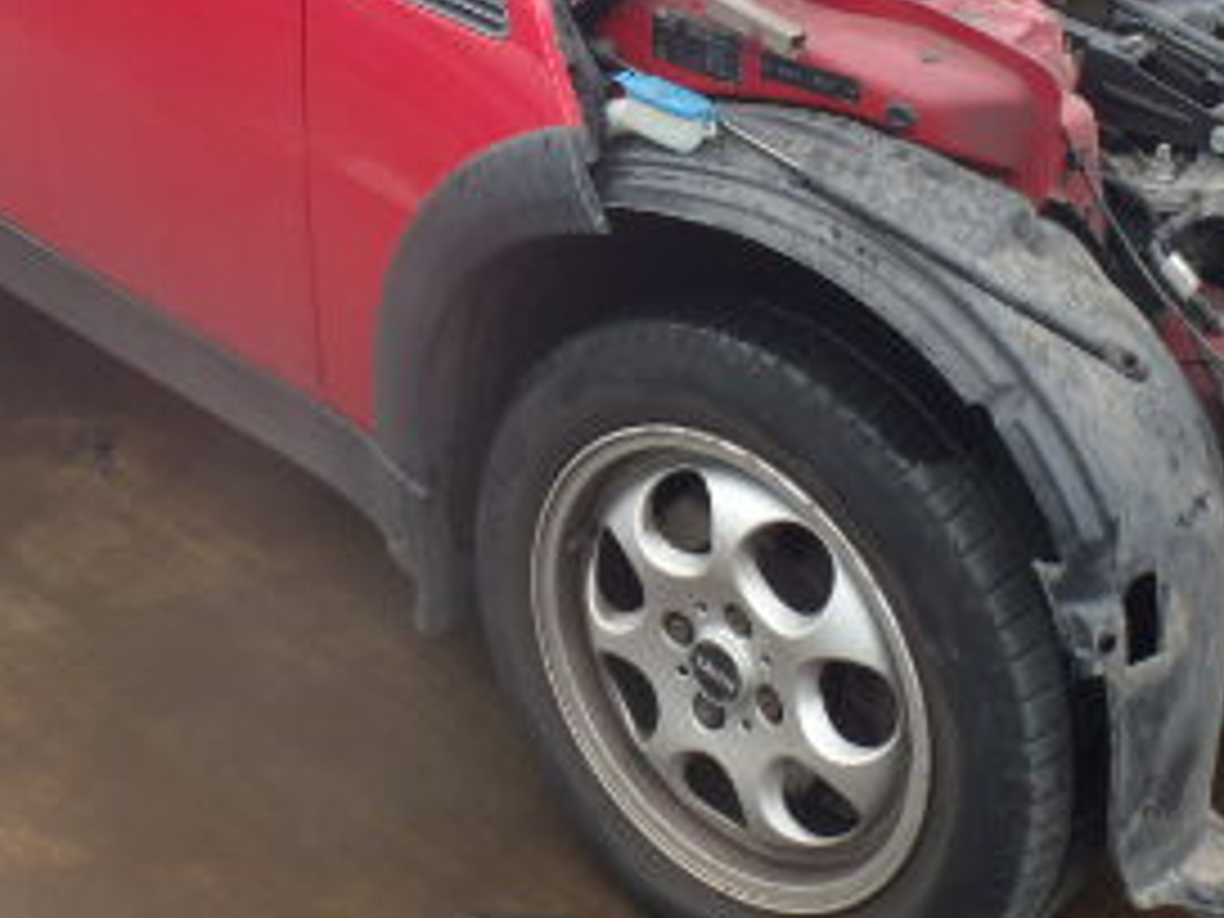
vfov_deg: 21.7
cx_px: 562
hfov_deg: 29.4
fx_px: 2334
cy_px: 90
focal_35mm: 66
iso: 125
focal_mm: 5
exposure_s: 1/160
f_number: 3.9
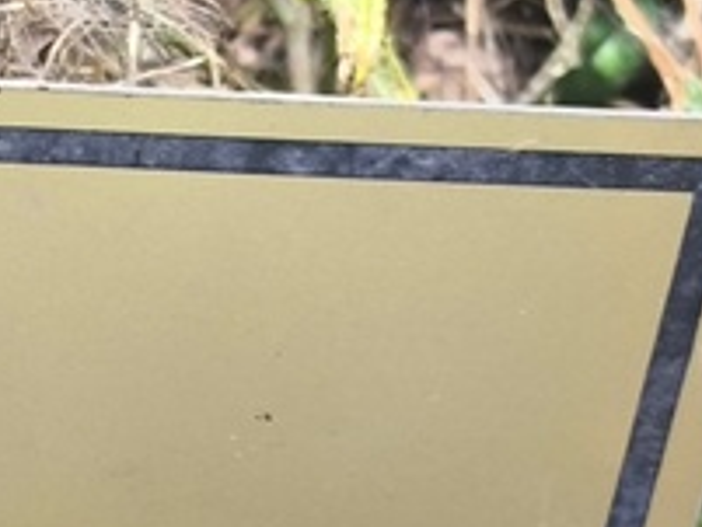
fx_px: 4038
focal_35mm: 199
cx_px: -526
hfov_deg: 9.5
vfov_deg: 7.5
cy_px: 468
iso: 50
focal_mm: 4.71
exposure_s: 1/120
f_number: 1.7
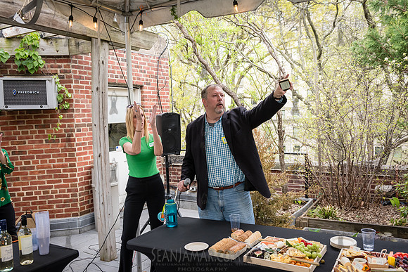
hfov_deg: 58.7
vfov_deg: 41.1
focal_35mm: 32
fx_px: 363
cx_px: 204
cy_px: 136
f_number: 4
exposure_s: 1/200
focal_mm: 32
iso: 1000
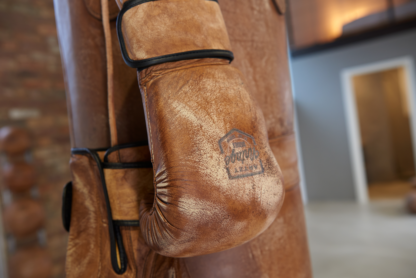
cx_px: 208
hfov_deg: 50.7
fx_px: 439
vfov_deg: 35.1
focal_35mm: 38
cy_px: 139
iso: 800
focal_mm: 38
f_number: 5
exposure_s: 1/80
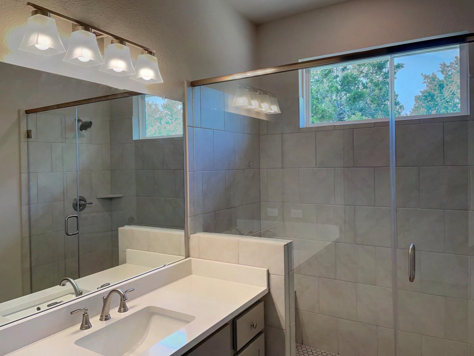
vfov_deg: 53.1
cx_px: 237
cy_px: 178
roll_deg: +1.4
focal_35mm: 26
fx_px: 356
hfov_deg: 67.3
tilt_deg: -0.1
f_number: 1.6
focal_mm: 4.2
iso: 50
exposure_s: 1/120
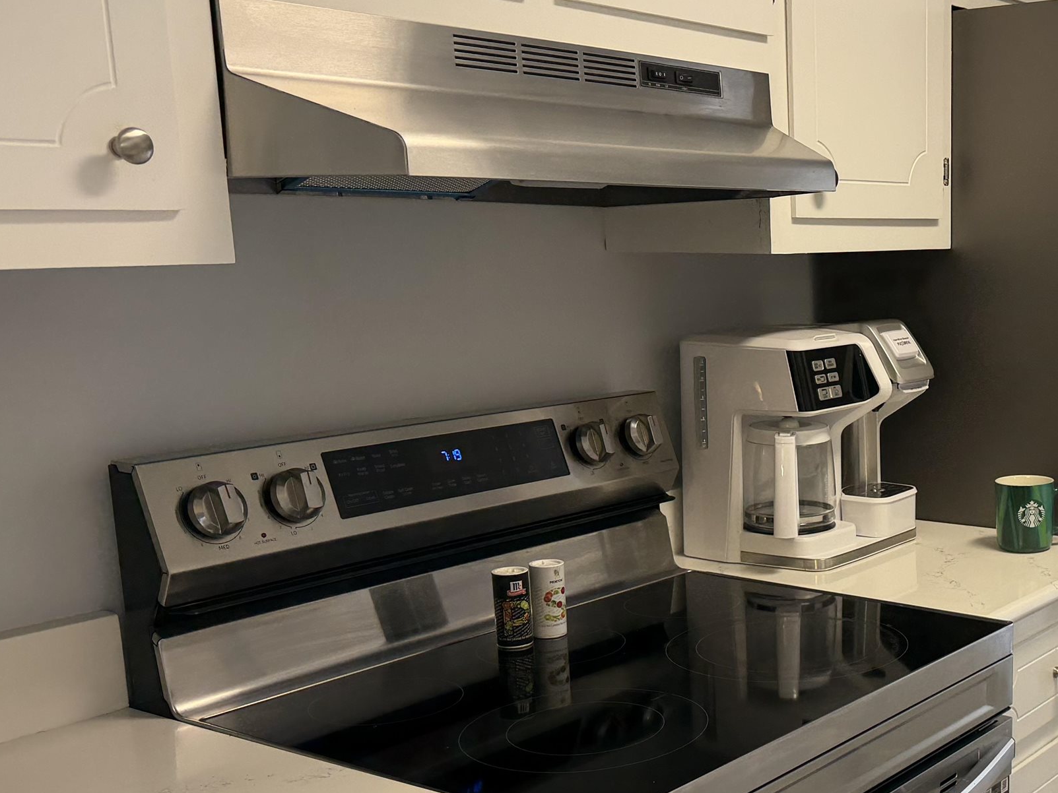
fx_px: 1406
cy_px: 526
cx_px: 953
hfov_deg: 38.4
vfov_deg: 31.3
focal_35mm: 46
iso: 125
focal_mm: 6.76
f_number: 1.78
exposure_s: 1/121
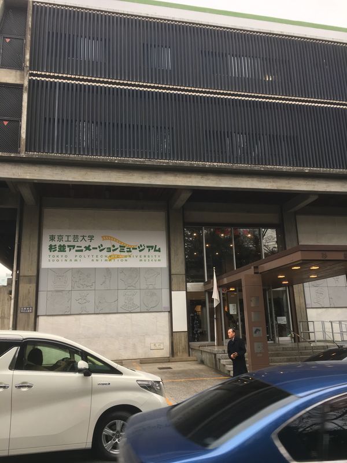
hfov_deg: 48.2
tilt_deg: +12.1
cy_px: 232
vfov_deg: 61.7
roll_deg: +1.8
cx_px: 174
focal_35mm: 29
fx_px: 388
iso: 40
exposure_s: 1/120
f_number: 2.2
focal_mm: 4.15
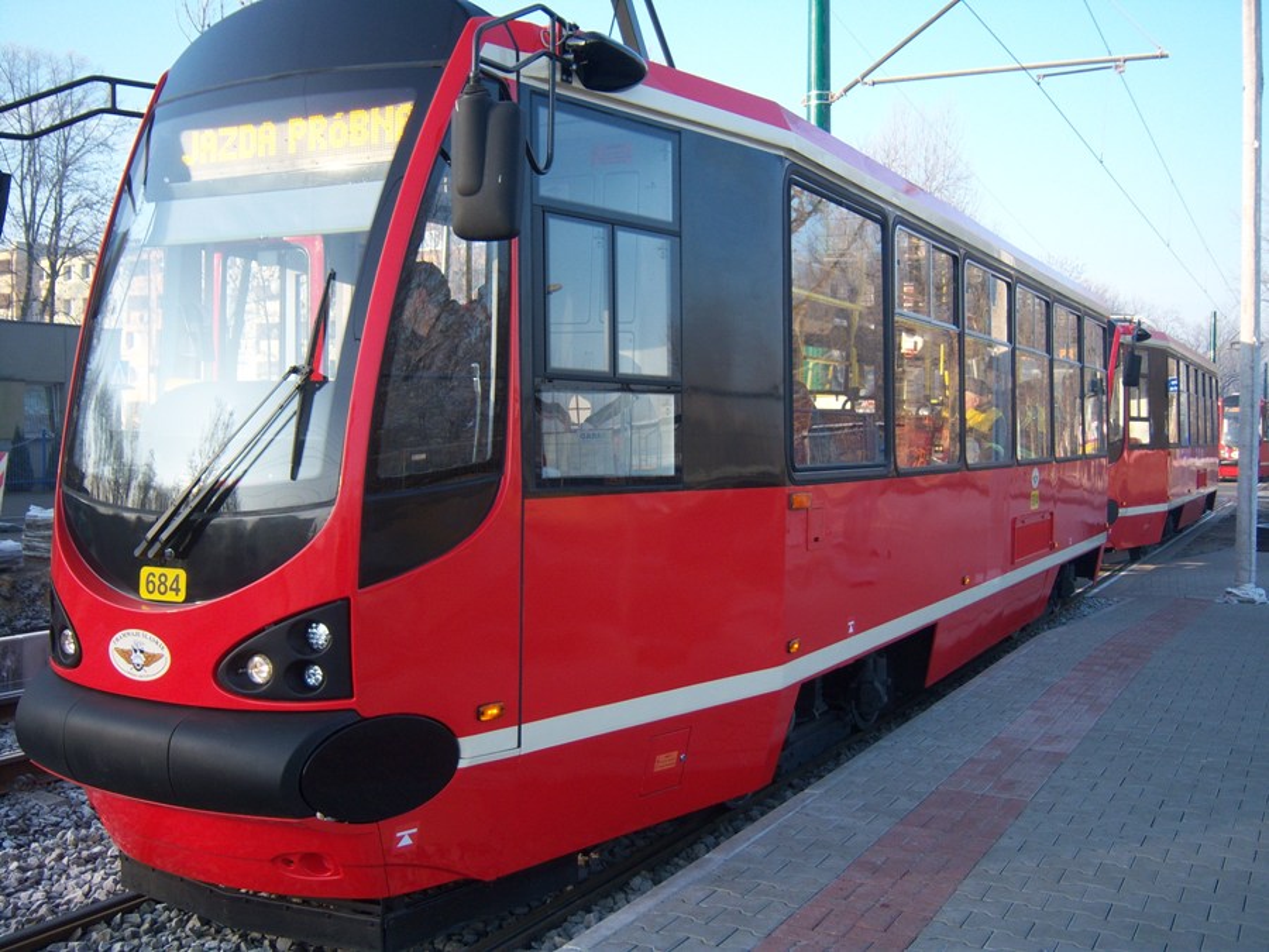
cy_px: 476
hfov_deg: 51.4
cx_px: 634
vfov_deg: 39.7
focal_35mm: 36
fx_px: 1320
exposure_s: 1/400
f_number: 4.8
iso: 80
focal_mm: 7.5
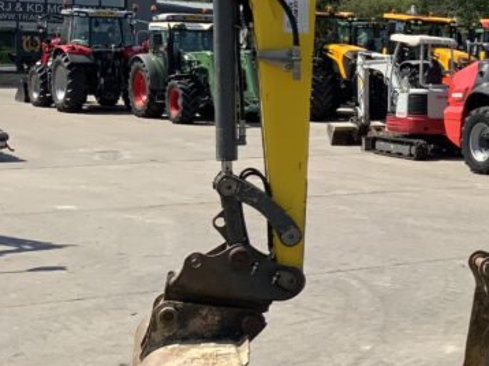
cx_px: 697
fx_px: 1172
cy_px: 138
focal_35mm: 83
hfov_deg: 20.7
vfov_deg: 17.7
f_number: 1.8
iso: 16
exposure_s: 1/1912
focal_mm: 3
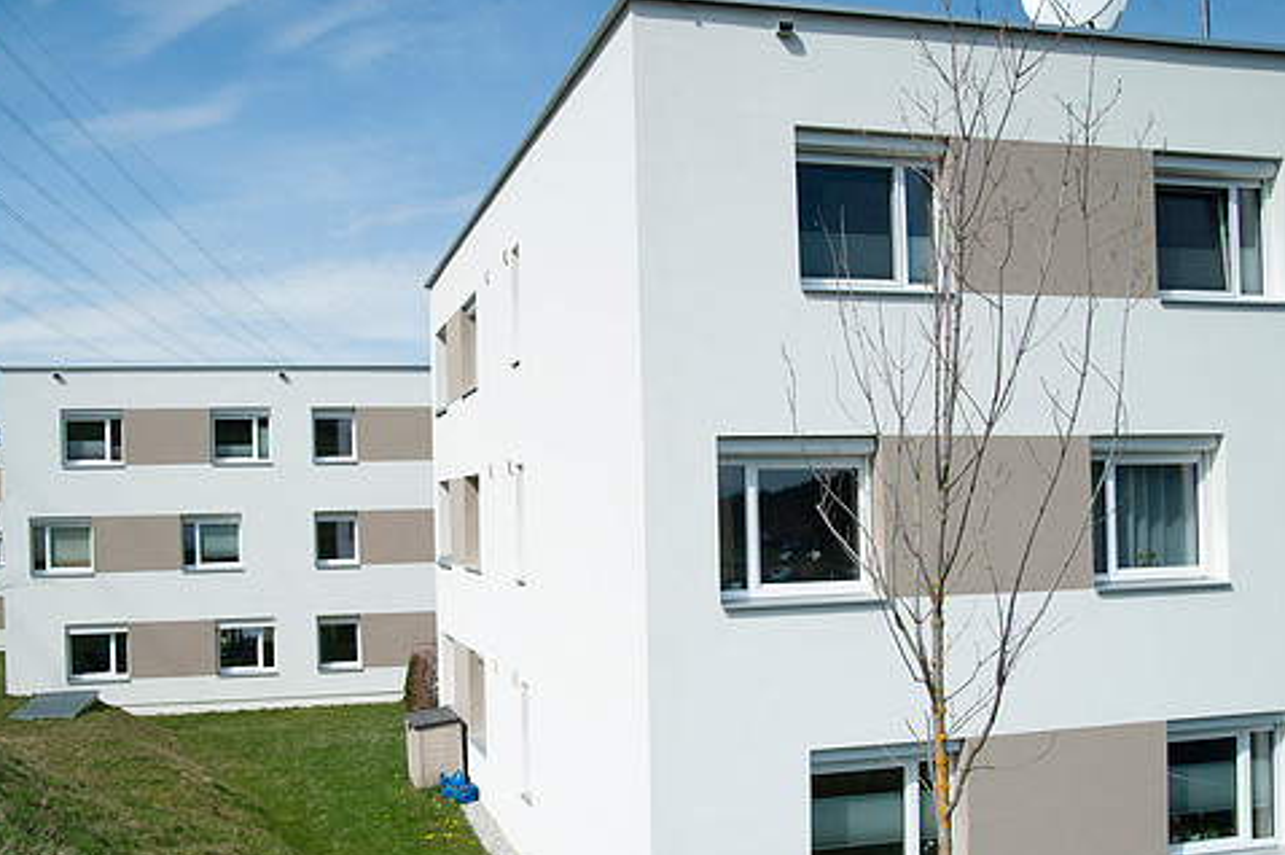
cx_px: 570
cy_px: 508
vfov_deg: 38.7
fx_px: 1213
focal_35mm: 34
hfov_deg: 55.7
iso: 200
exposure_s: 1/500
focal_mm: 28
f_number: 11
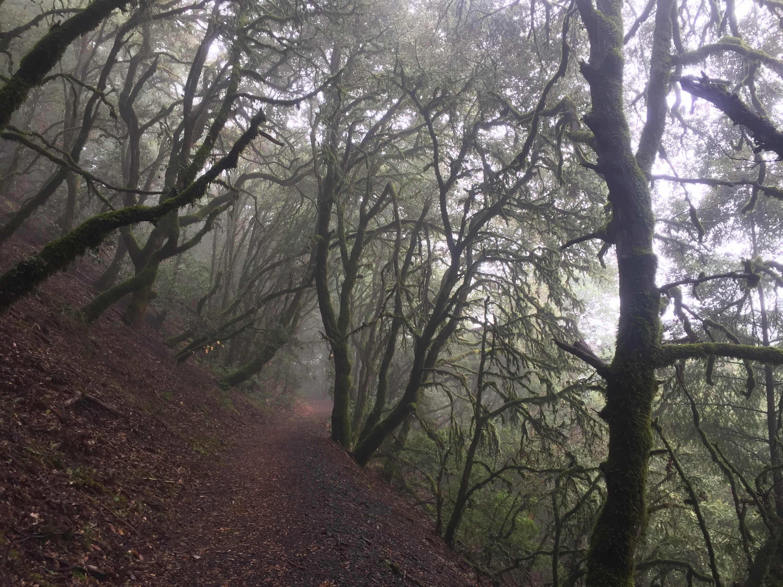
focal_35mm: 29
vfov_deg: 48.2
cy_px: 294
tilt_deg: +2.2
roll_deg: +2.7
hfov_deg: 61.7
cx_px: 392
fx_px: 656
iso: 40
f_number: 2.2
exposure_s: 1/60
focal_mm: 4.15
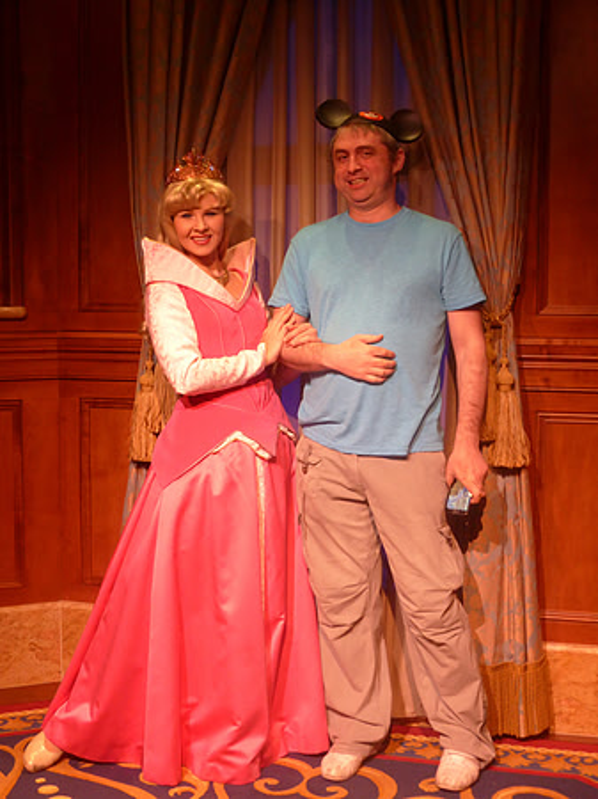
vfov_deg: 38.9
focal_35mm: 49
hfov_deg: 29.6
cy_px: 400
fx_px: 1130
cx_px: 299
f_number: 4.2
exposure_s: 1/25
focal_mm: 8.5
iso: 400
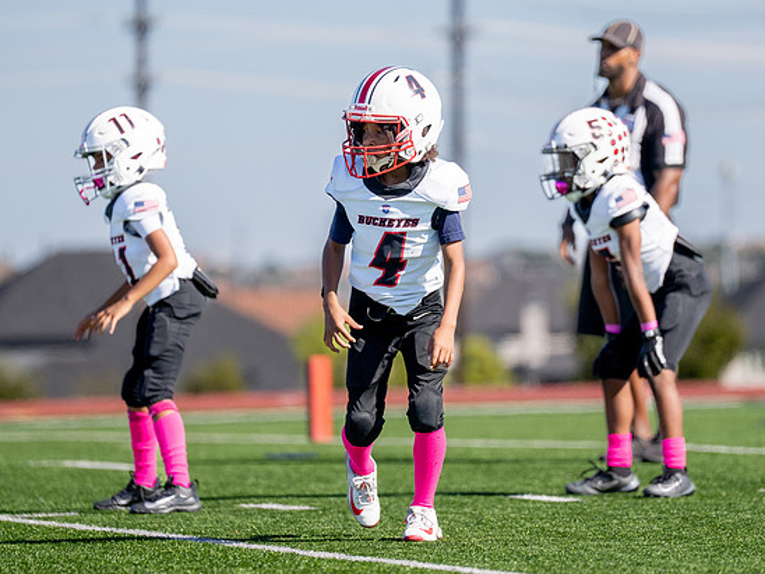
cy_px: 246
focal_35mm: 276
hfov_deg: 7.2
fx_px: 6099
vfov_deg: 5.4
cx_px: 413
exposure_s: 1/6400
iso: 320
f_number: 2.8
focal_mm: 200
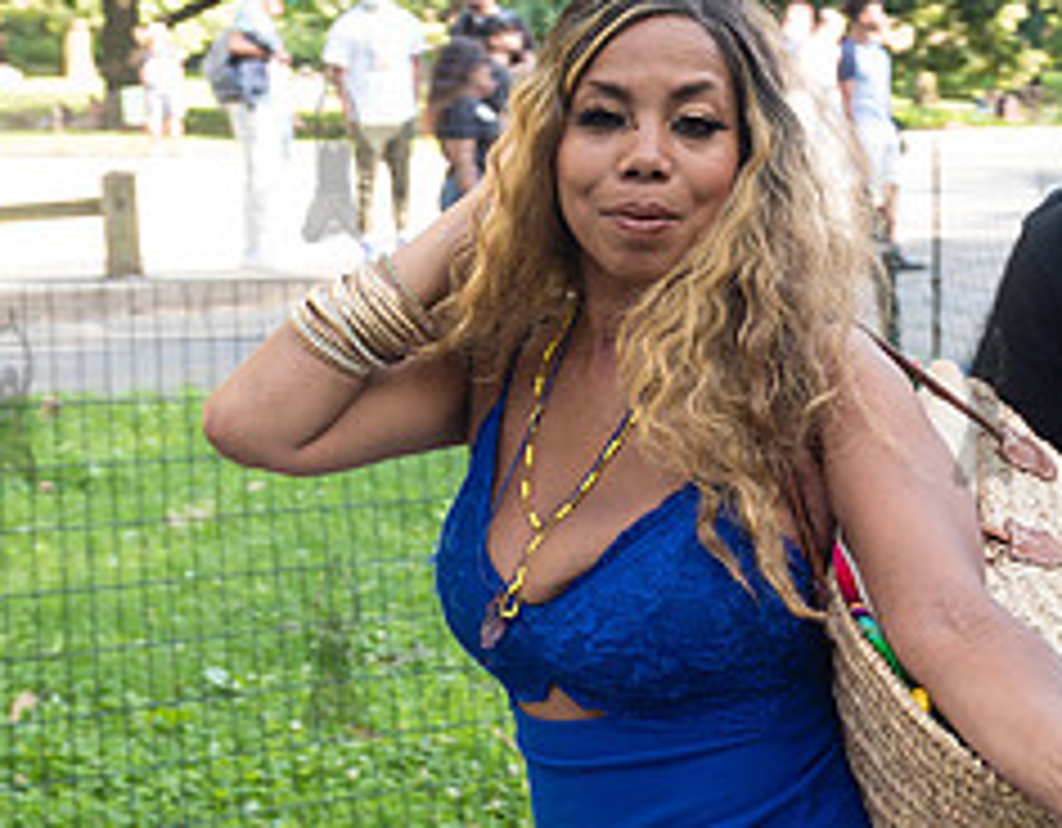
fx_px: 2396
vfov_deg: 19.6
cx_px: 639
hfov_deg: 24.9
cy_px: 313
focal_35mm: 77
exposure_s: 1/80
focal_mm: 24
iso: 200
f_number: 4
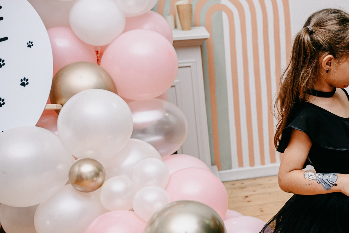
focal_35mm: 63
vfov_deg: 21.6
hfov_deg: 30.3
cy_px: 133
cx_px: 325
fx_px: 611
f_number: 3.2
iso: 125
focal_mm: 29
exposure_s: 1/160
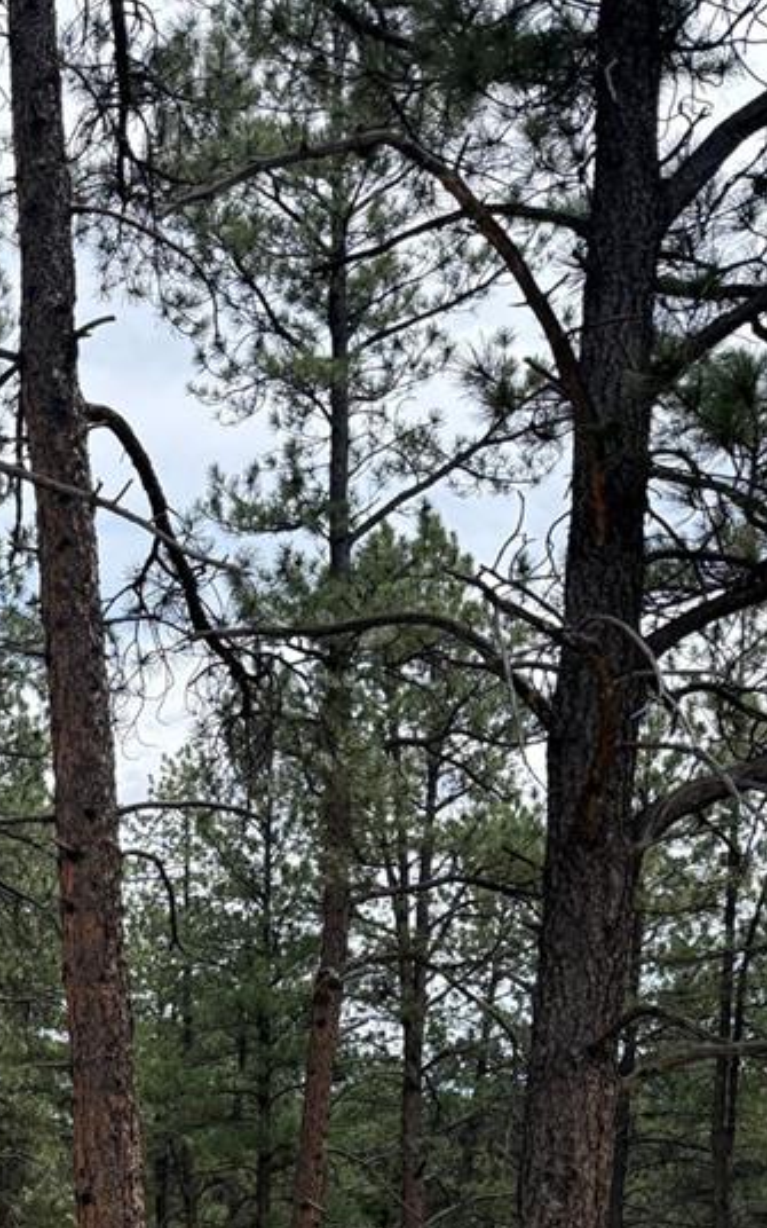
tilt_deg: -2.5
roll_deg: -1.0
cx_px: -105
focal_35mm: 57
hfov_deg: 21.4
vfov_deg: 32.1
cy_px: 1297
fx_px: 1906
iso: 100
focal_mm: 6.76
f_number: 1.78
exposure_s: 1/2110
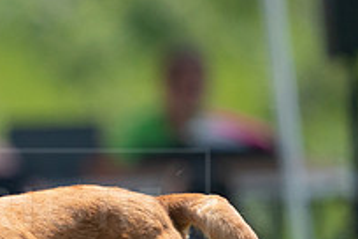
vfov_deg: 0.8
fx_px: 17004
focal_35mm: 1710
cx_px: -79
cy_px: 236
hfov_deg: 1.2
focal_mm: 600
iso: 1600
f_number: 6.3
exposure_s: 1/4000
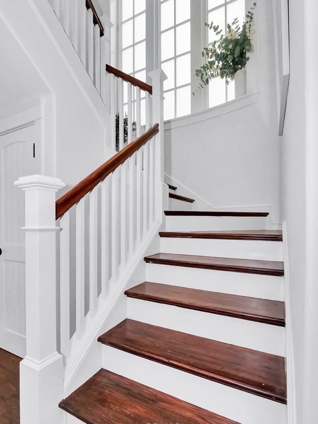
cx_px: 150
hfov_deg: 74.7
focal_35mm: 17
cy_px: 208
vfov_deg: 91.0
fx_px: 208
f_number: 7.1
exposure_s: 1/200
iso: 3200
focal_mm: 8
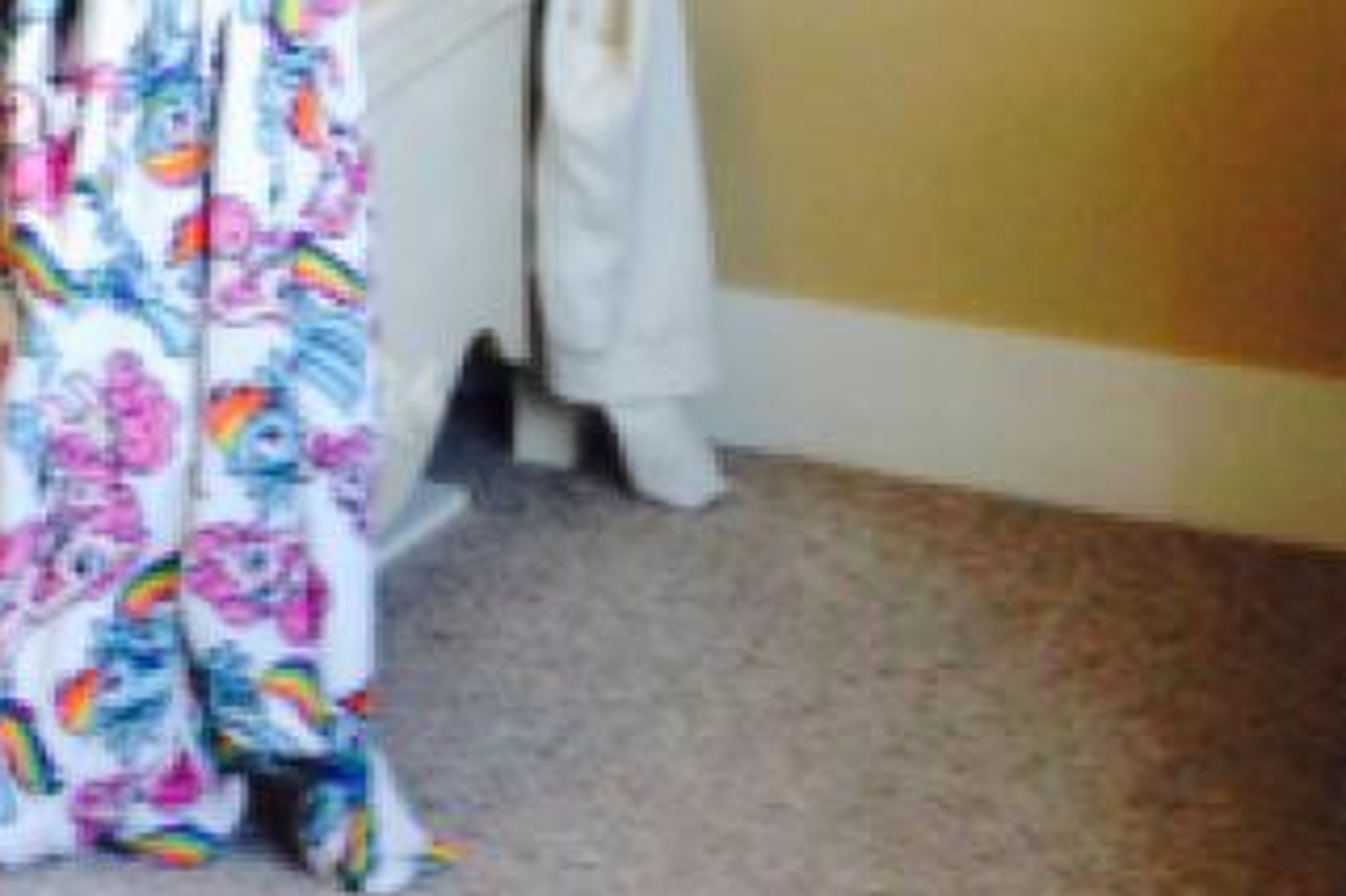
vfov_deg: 11.9
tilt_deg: -9.3
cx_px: -711
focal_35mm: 110
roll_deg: +1.2
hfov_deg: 16.8
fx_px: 4110
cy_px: -473
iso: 64
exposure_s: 1/20
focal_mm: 4.12
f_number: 2.4
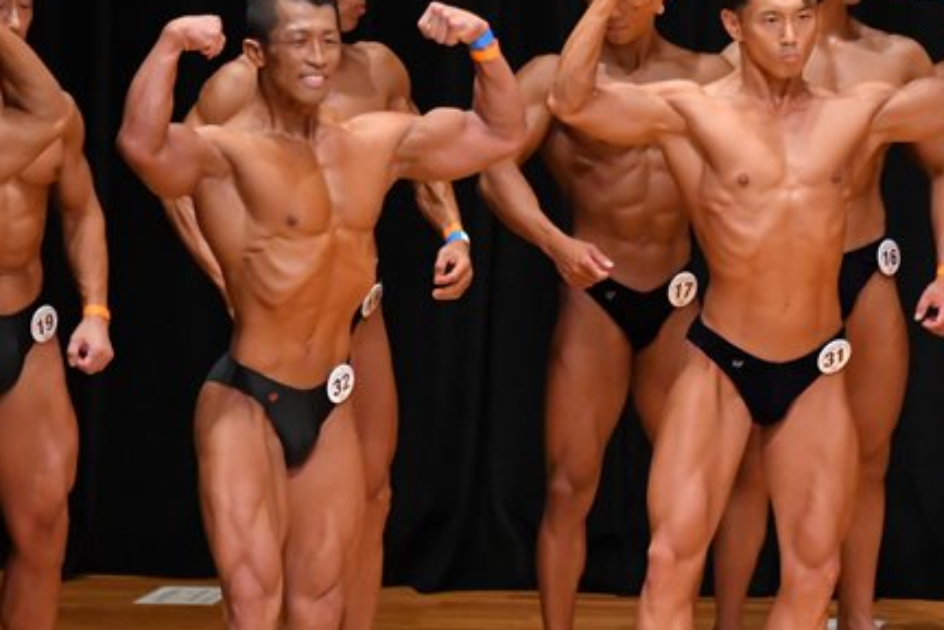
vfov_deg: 3.0
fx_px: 11983
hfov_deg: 4.5
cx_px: 670
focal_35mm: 457
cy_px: 398
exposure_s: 1/400
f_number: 5.6
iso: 5000
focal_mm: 170
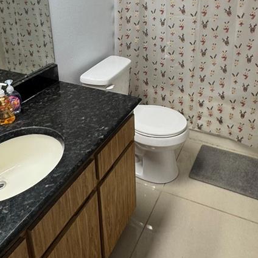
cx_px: 123
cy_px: 51
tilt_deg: -16.8
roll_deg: +2.2
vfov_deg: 44.8
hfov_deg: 47.2
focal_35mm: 35
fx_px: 295
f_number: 2.2
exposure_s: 1/60
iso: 200
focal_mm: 2.22
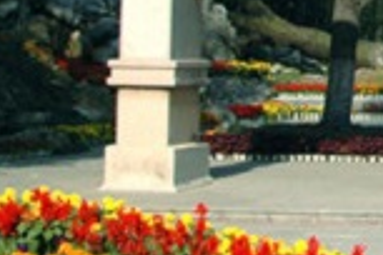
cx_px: 691
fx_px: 1872
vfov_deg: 7.6
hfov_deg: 10.9
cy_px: -144
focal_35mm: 176
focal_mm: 24
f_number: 9.5
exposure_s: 1/350
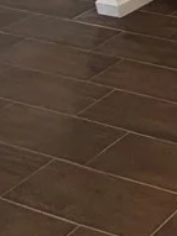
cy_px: -152
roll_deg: -0.1
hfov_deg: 10.3
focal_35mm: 75
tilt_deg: -15.1
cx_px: 581
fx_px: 512
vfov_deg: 20.6
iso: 250
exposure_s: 1/120
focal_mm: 2.22
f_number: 2.2
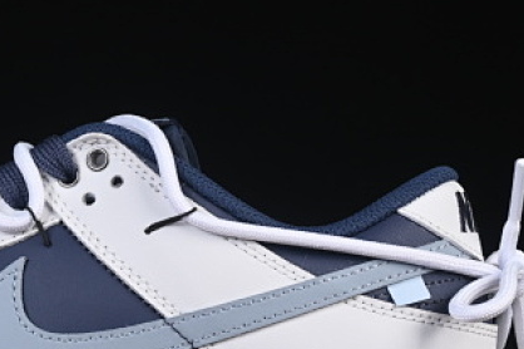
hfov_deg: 10.5
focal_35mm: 194
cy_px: 234
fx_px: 2821
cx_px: 24
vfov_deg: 7.1
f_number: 8
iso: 160
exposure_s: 1/80
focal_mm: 50
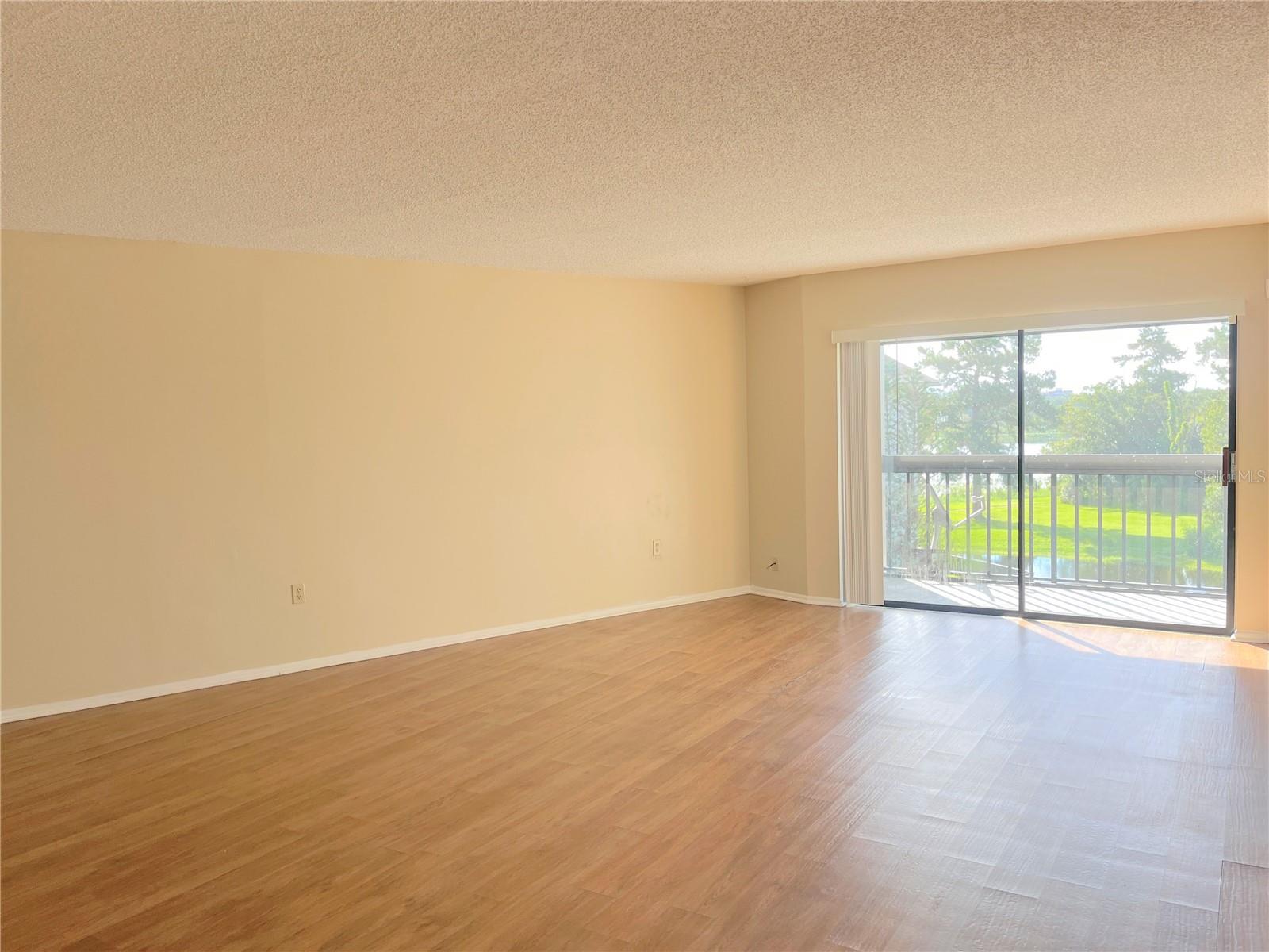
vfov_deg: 53.1
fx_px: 953
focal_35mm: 26
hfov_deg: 67.3
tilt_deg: -3.3
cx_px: 634
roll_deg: +2.3
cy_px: 476
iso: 40
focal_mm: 5.1
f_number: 1.6
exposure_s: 1/161
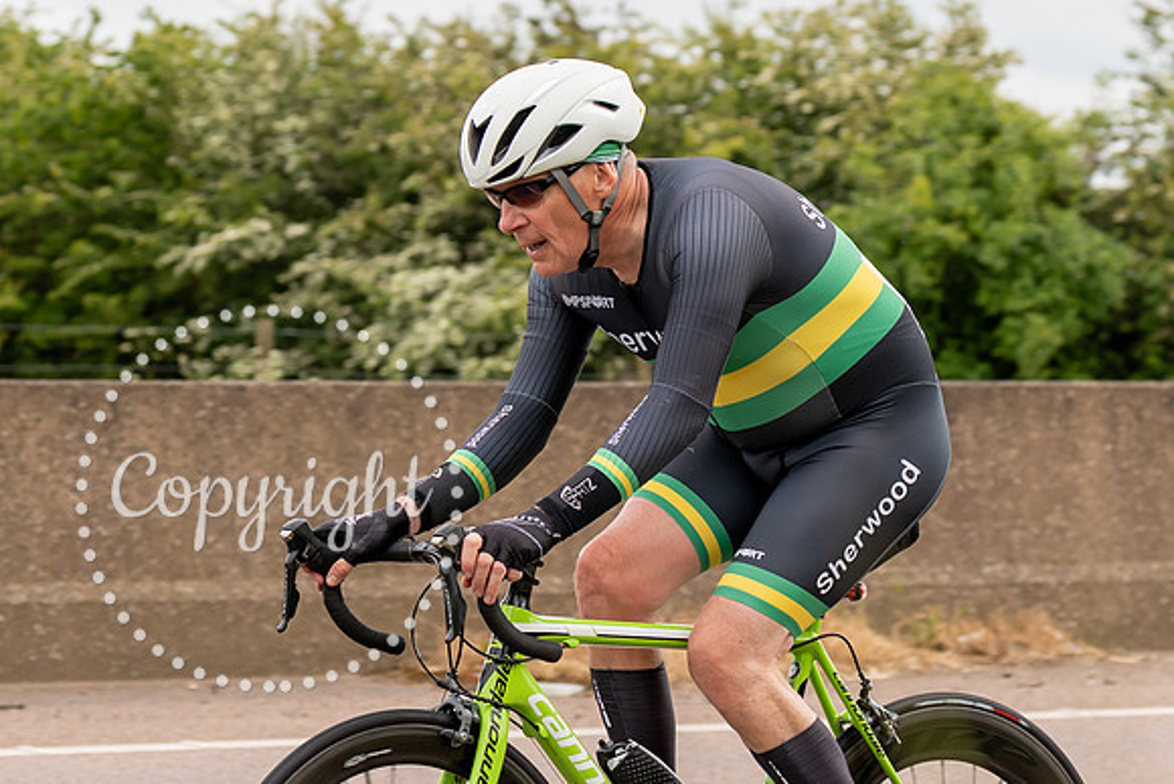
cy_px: 354
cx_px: 418
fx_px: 6152
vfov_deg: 7.3
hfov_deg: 10.9
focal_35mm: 189
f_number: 4
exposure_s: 1/1000
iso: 160
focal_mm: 70
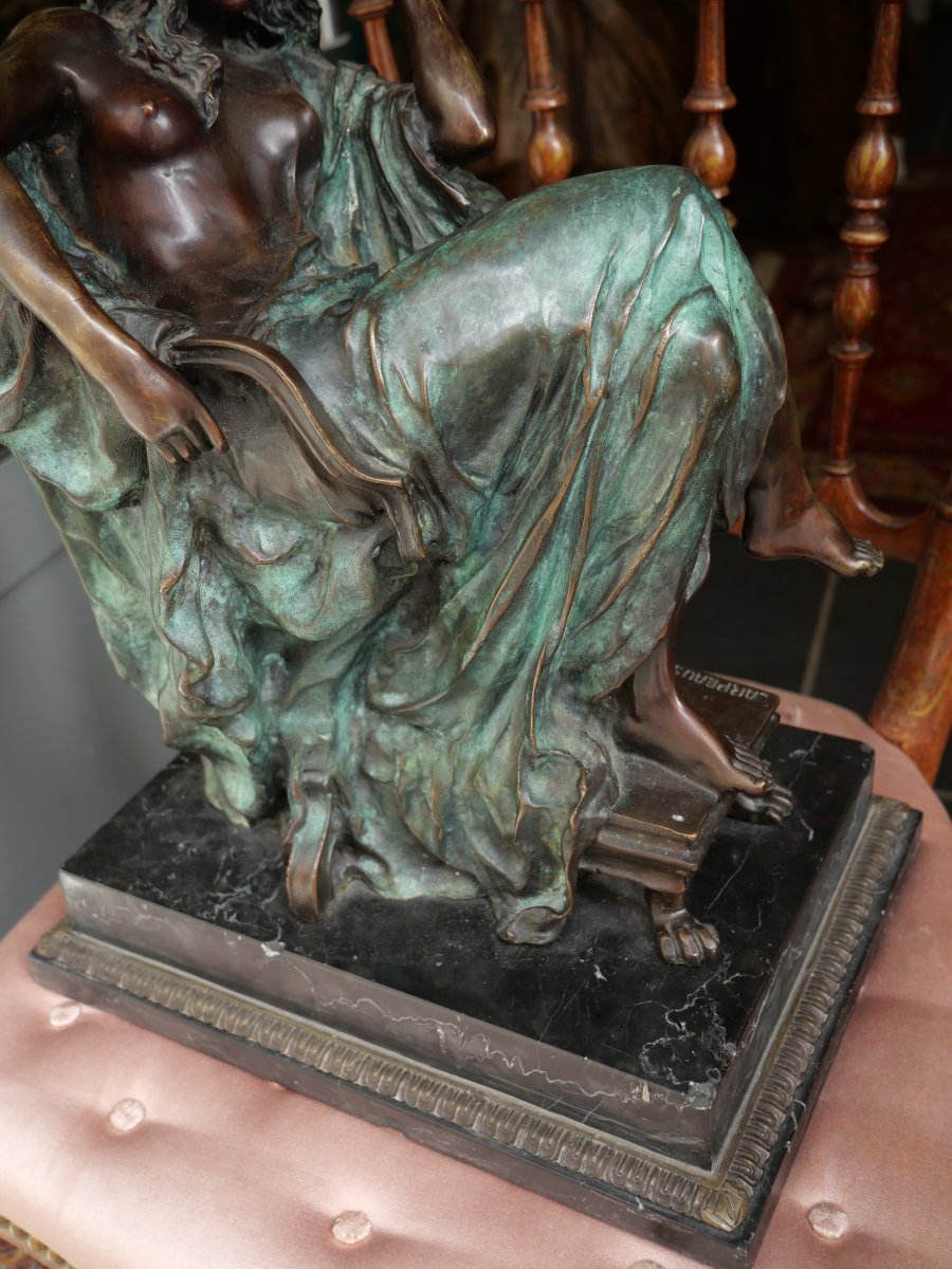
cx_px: 476
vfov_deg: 51.4
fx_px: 1320
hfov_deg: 39.7
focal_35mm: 36
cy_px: 634
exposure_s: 1/80
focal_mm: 18
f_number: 3.9
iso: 200
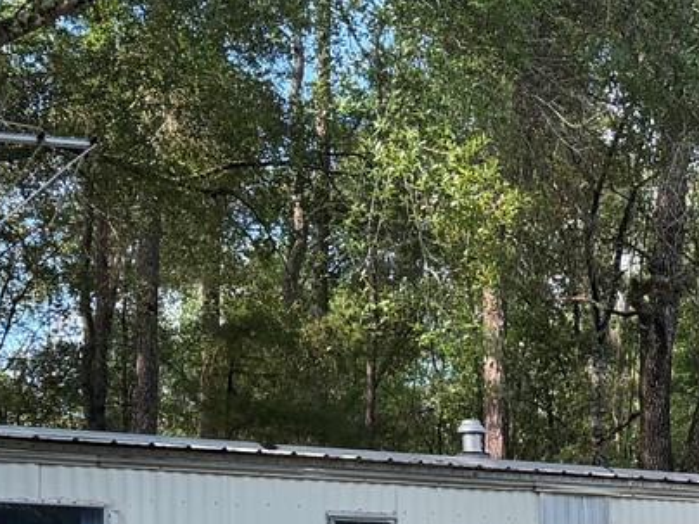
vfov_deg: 15.1
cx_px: 1004
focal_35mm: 95
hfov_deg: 18.6
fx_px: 1918
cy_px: 593
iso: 100
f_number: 1.78
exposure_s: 1/831
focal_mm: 6.76
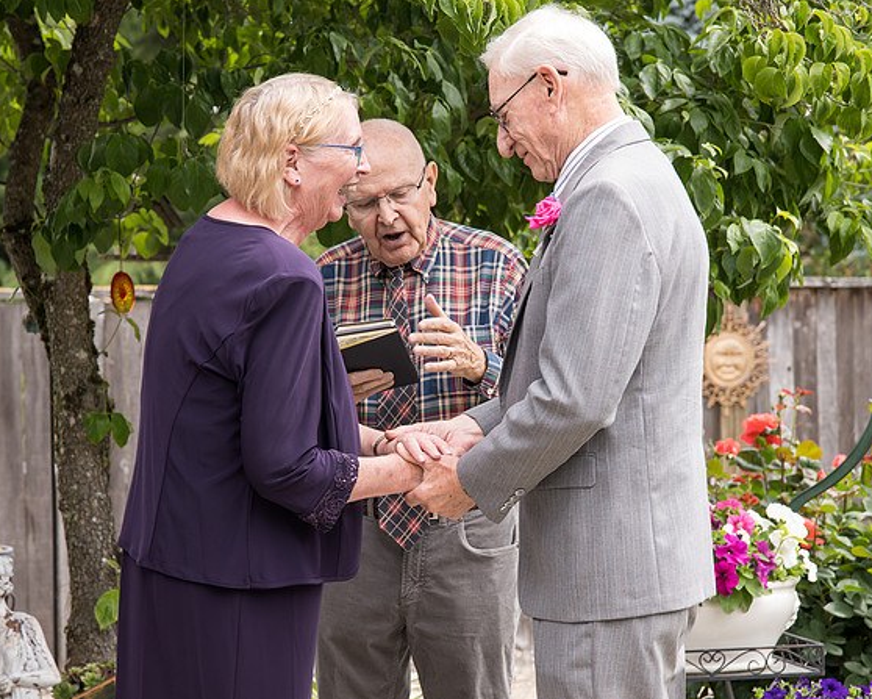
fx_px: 2556
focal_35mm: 99
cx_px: 435
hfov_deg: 19.4
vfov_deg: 15.5
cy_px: 435
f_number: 5
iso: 400
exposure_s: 1/500
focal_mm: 70
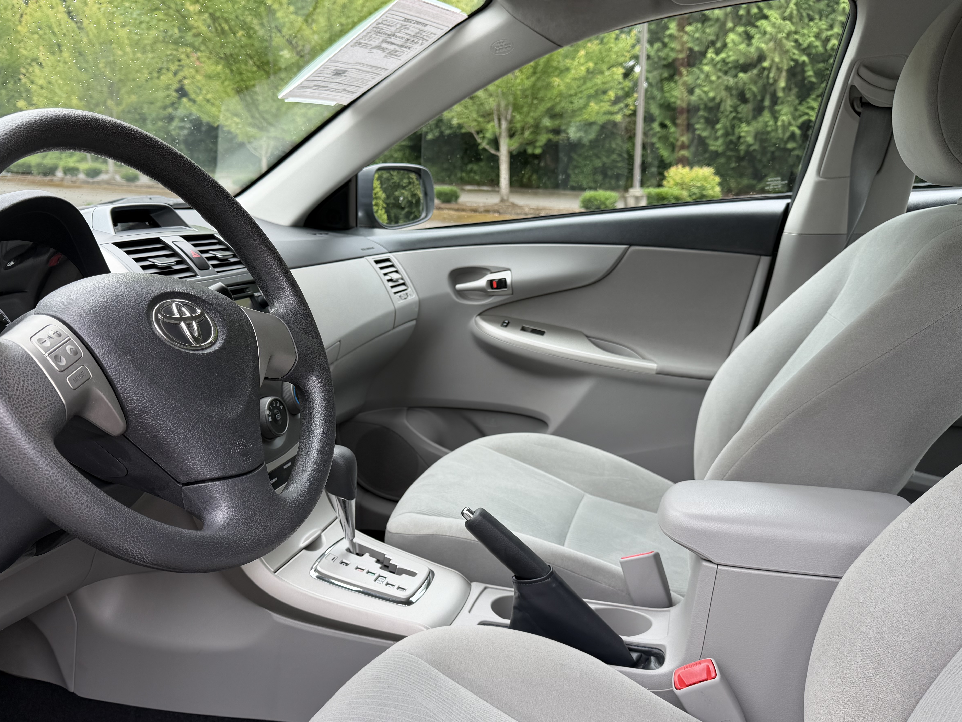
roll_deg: +0.8
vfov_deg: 48.2
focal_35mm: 29
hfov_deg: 61.6
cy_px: 385
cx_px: 452
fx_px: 806
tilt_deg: -13.7
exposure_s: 1/327
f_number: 1.78
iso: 80
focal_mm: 6.76
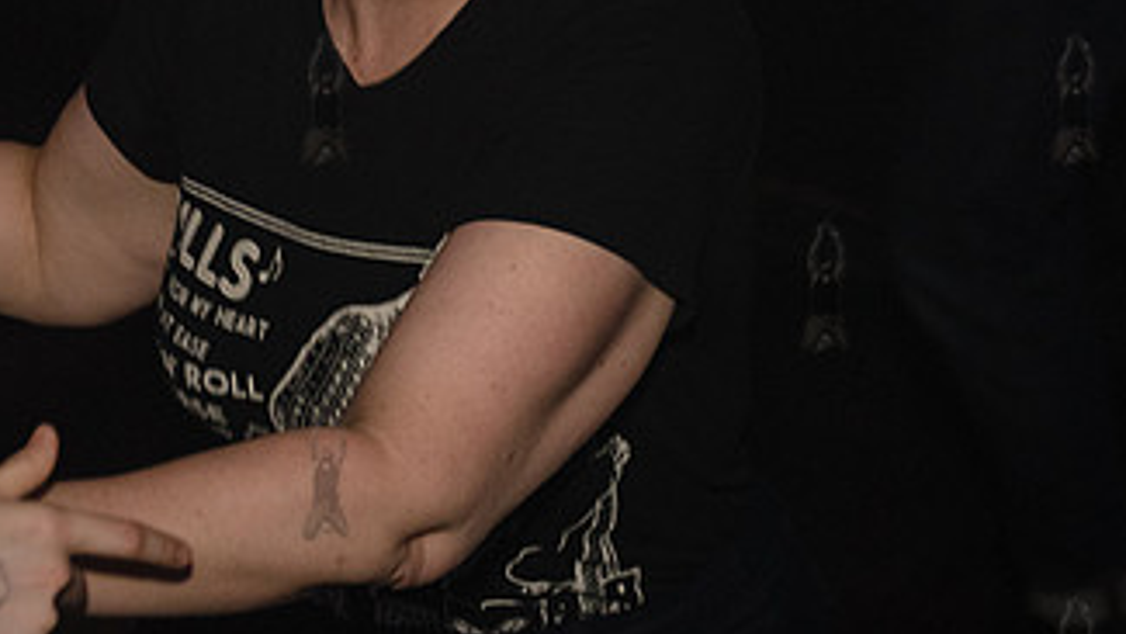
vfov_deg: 7.9
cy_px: -34
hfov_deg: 14.1
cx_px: 637
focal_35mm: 152
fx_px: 4539
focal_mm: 62
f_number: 3.5
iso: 2000
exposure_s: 1/250
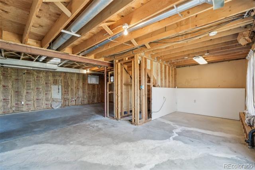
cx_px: 128
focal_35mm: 15
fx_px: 106
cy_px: 85
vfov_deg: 77.3
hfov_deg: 100.4
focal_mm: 10
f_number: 8
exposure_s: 1/3.33
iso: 800
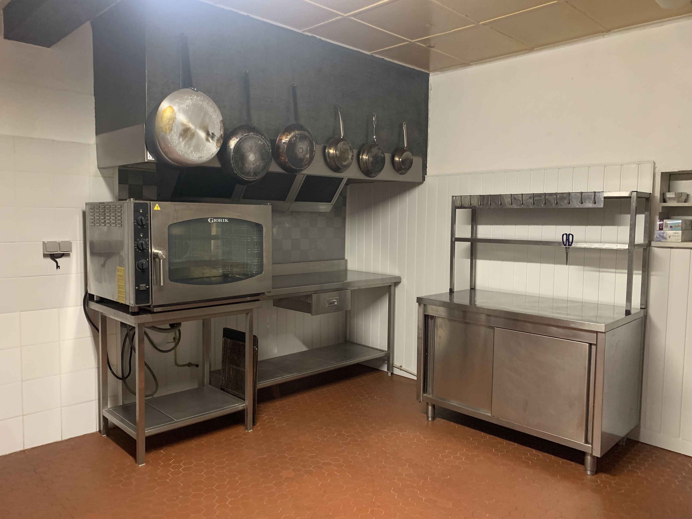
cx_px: 346
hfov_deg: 67.3
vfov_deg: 53.1
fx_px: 520
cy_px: 260
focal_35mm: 26
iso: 400
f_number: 1.8
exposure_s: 1/25
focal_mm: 4.25
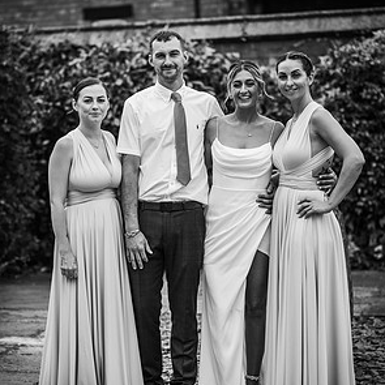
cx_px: 191
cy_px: 204
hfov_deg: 15.8
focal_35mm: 110
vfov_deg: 15.8
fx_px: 1384
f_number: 2.2
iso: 100
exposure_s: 1/1250
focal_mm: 85
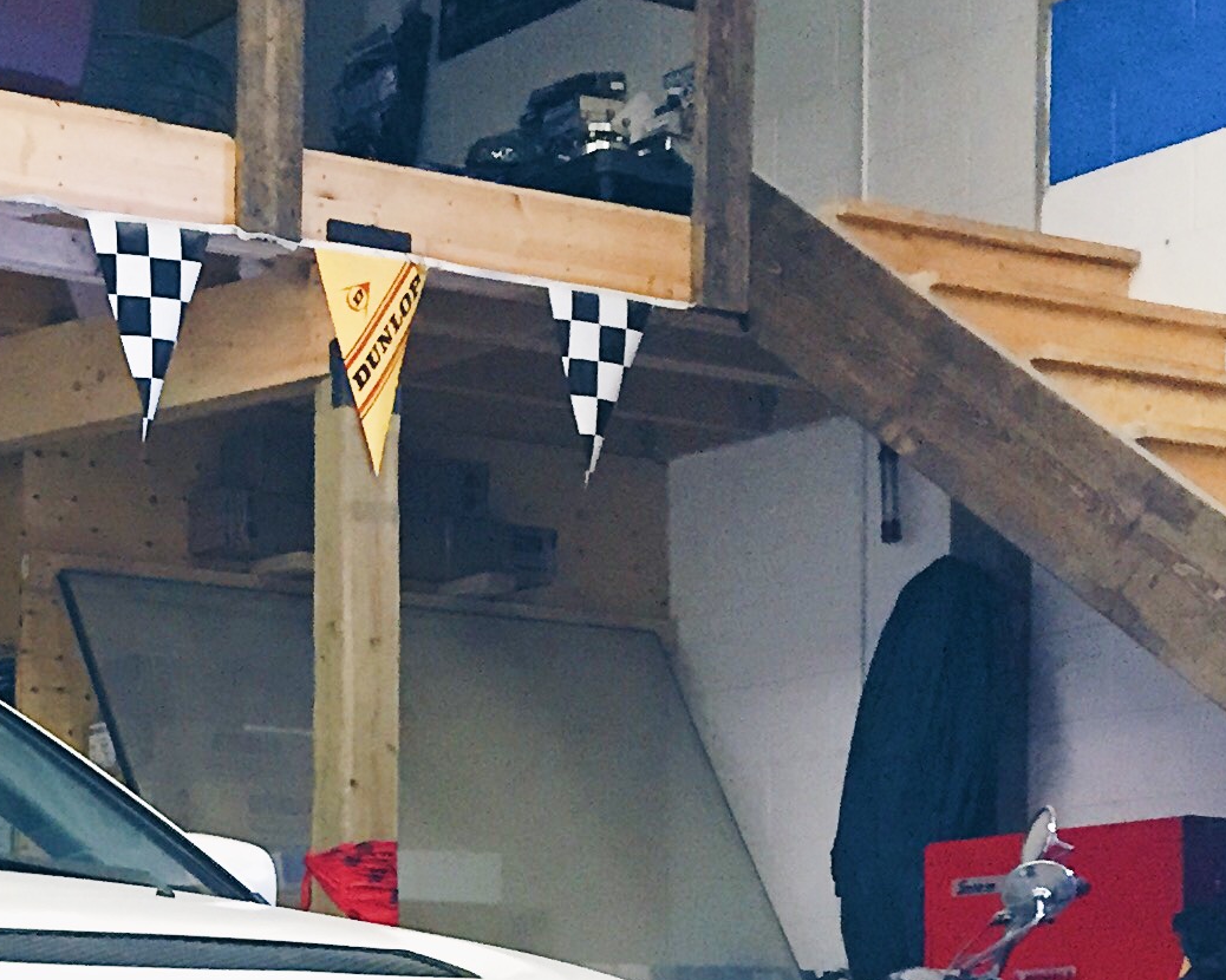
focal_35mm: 89
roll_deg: +0.8
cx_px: -167
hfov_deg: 20.4
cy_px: 1176
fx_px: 3229
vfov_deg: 16.5
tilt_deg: -0.8
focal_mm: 4.15
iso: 250
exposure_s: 1/30
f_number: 2.2
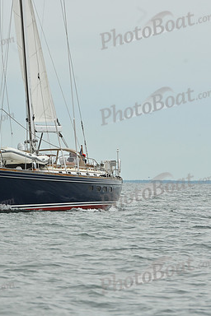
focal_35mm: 302
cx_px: 58
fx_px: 2655
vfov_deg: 6.8
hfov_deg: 4.5
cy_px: 158
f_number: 10
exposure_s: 1/1250
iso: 320
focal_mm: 200
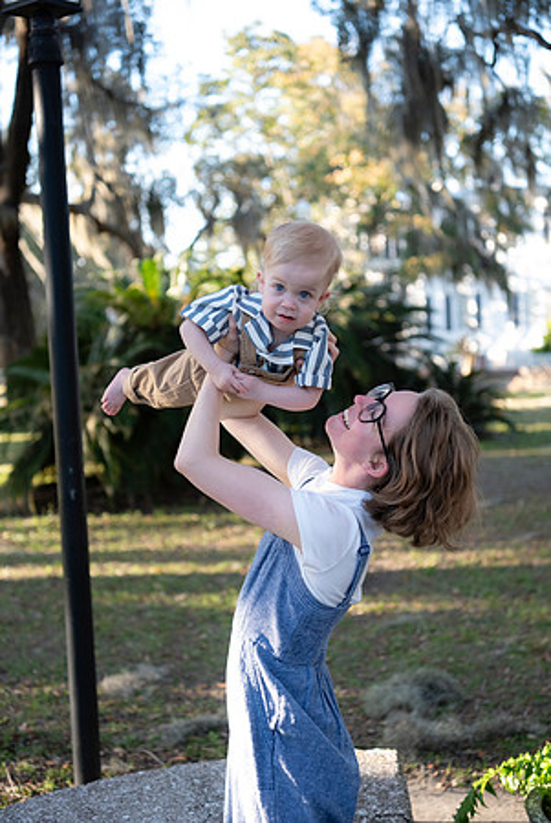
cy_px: 412
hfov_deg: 28.1
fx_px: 1099
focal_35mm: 48
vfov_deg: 41.1
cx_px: 276
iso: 1250
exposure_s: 1/1000
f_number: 3.2
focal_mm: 48
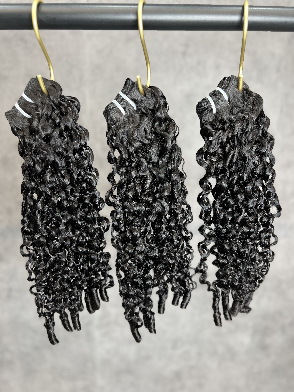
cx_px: 147
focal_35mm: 26
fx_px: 294
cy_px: 196
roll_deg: -0.2
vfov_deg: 67.3
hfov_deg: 53.1
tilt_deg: -15.2
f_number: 1.5
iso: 100
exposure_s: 1/50
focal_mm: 5.7
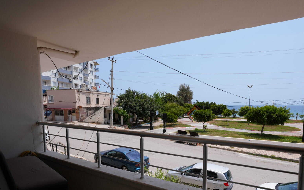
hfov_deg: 77.0
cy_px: 126
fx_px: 191
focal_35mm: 23
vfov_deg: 52.0
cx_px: 163
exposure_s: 1/250
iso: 100
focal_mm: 17
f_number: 10
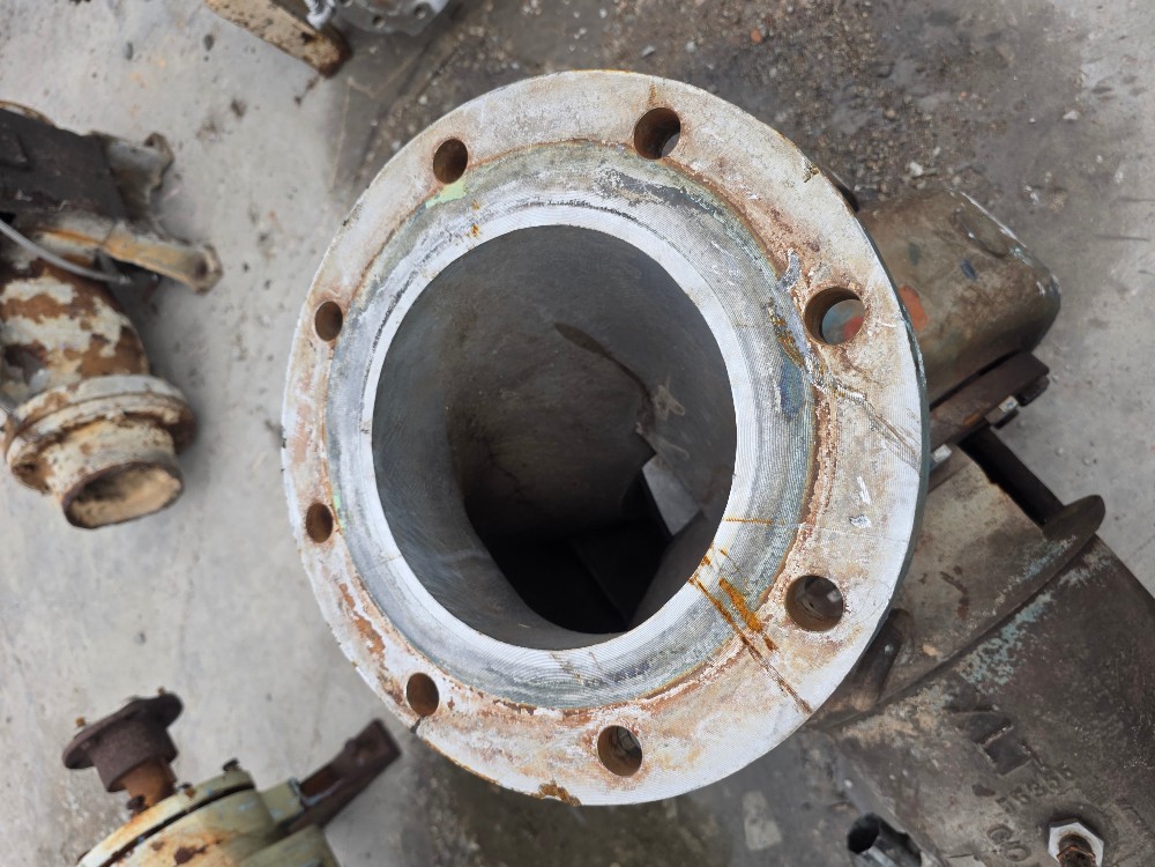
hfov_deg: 73.9
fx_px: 767
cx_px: 578
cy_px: 434
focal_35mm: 23
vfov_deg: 58.9
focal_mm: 6.3
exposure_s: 1/2820
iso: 80
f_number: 1.7
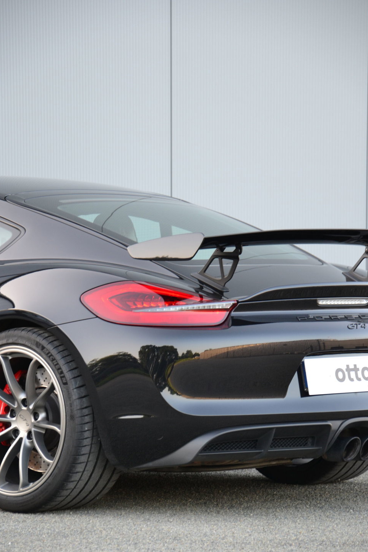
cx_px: 182
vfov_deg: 12.3
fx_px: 2568
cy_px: 287
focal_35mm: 168
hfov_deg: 8.2
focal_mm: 105
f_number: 5.6
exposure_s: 1/60
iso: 450
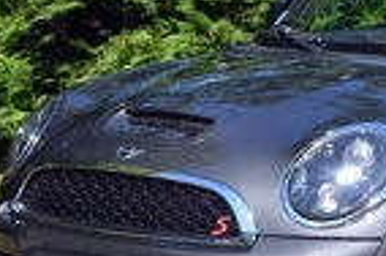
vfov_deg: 5.2
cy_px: 158
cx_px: 508
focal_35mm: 264
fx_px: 2824
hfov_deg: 7.7
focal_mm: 52
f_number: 9
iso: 200
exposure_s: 1/250
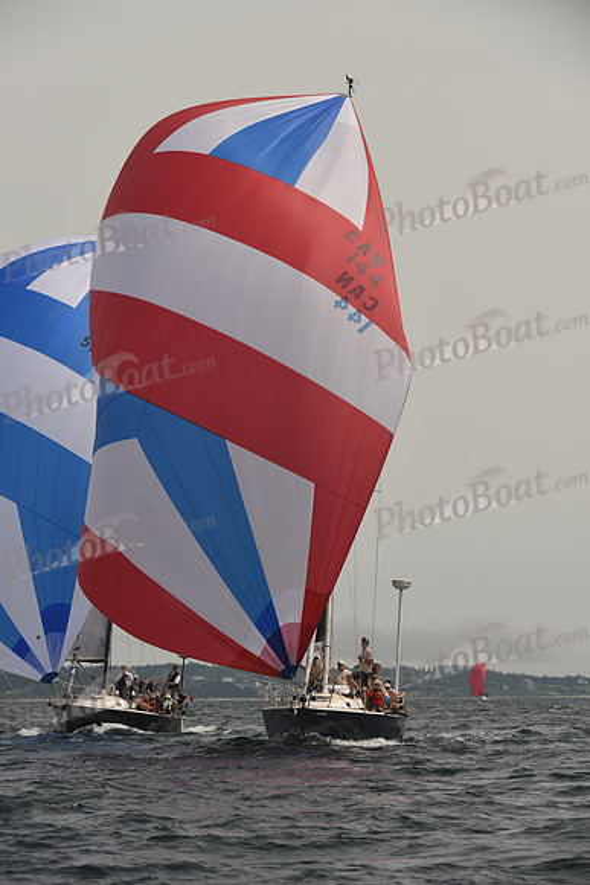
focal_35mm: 200
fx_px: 4913
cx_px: 295
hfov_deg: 6.9
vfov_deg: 10.3
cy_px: 442
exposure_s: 1/1000
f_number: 8
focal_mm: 200
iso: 250
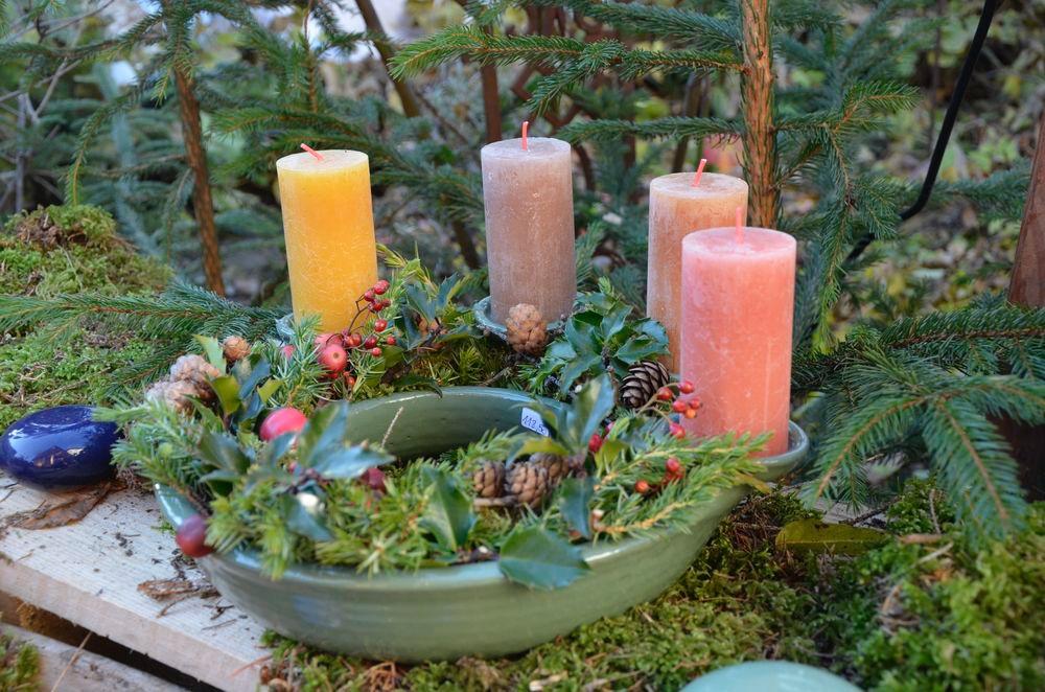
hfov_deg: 39.0
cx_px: 522
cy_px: 346
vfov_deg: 26.4
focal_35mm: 51
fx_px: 1477
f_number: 4.5
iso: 400
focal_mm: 34
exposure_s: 1/80
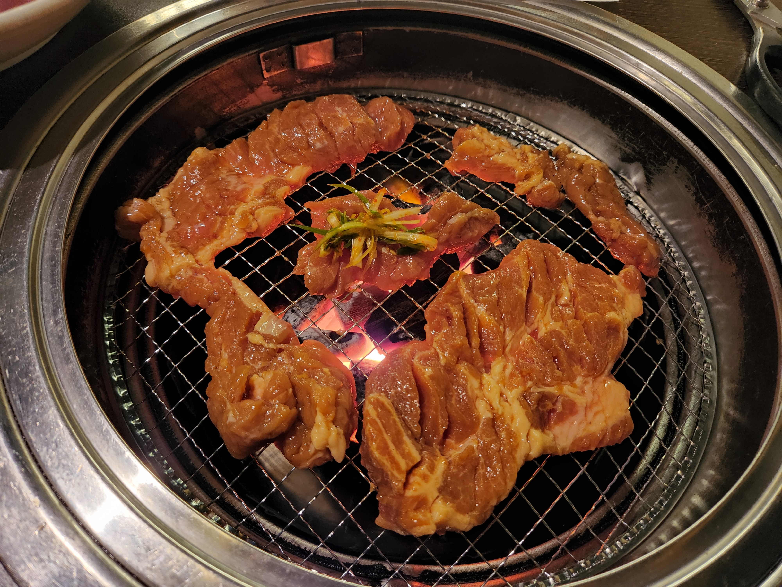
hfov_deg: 73.9
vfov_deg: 58.9
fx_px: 520
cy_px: 294
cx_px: 391
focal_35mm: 23
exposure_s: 1/40
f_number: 1.8
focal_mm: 5.4
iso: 640
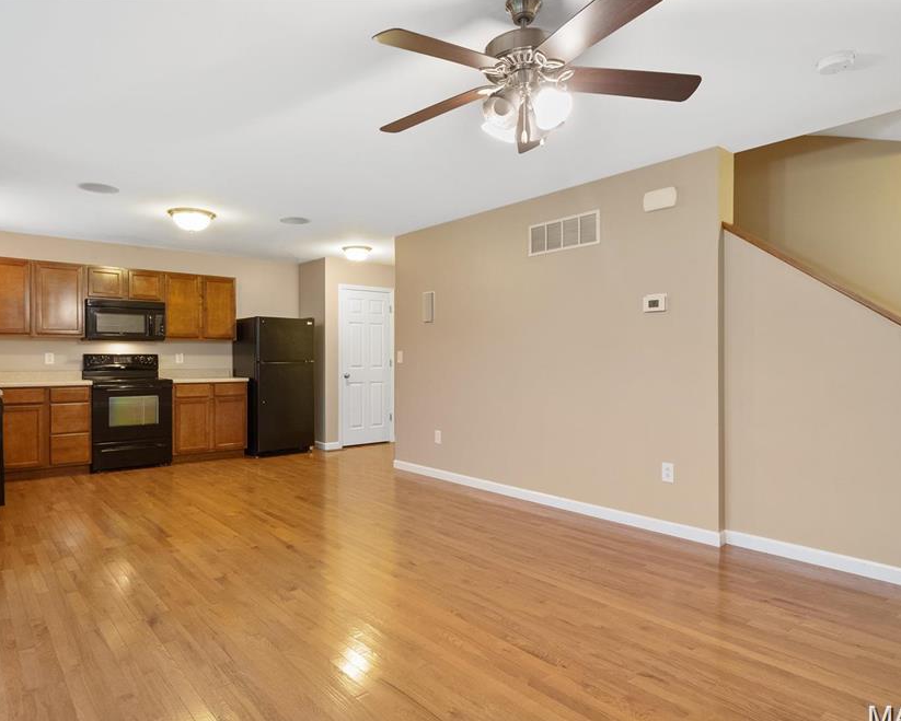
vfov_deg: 65.6
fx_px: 560
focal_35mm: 21
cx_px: 417
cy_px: 368
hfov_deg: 77.5
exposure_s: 1/3
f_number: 5.6
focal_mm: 9
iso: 800
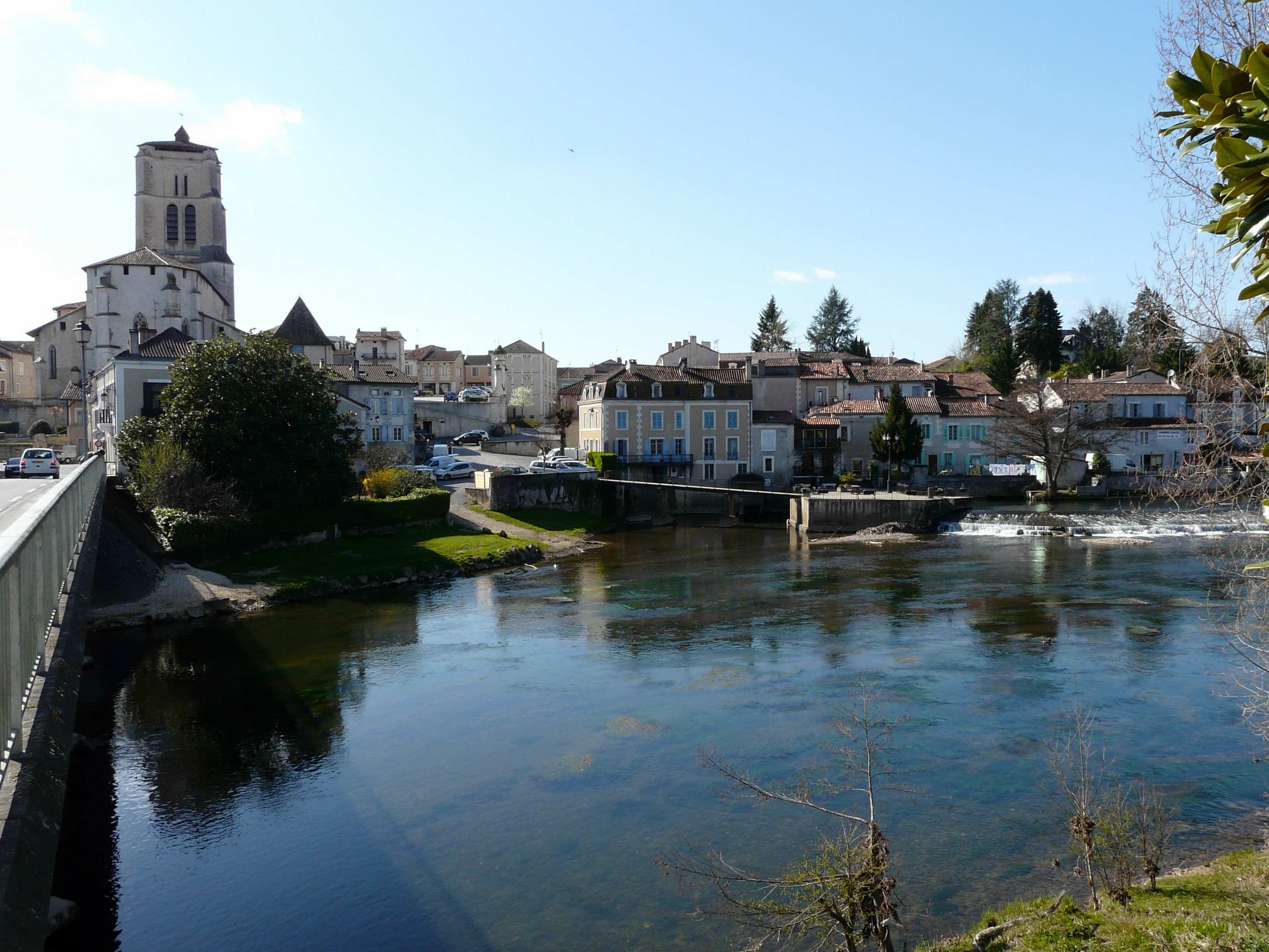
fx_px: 1063
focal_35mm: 29
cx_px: 653
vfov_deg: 48.2
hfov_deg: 61.6
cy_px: 482
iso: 100
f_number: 5.6
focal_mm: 4.6
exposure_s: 1/320
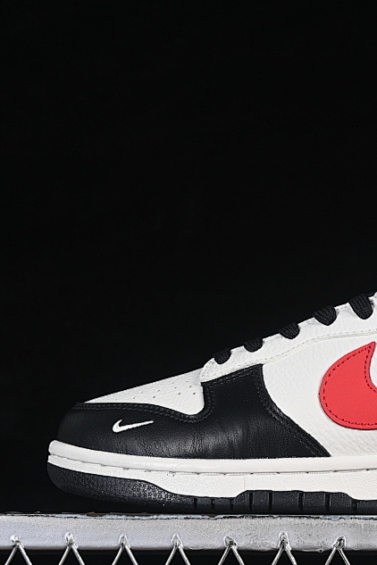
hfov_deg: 10.6
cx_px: 363
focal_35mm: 128
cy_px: 313
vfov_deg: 16.0
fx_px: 2011
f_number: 8
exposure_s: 1/80
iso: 160
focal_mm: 50
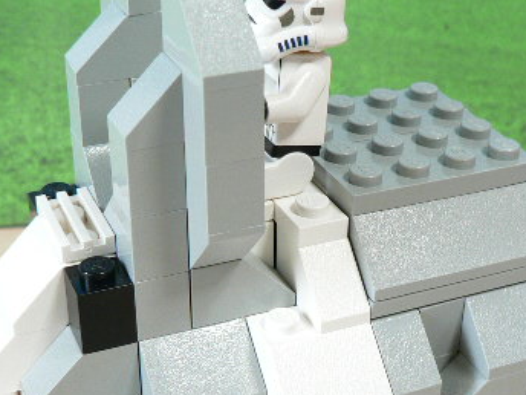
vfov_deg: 21.9
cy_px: 233
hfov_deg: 29.0
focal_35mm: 67
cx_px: 242
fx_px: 1018
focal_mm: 6
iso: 150
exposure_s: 1/15
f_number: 2.8
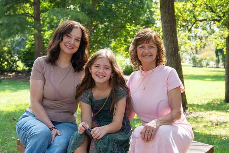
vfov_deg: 15.7
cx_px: 121
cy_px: 72
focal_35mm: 87
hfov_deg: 23.3
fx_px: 554
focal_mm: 81
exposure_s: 1/320
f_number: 9
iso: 800
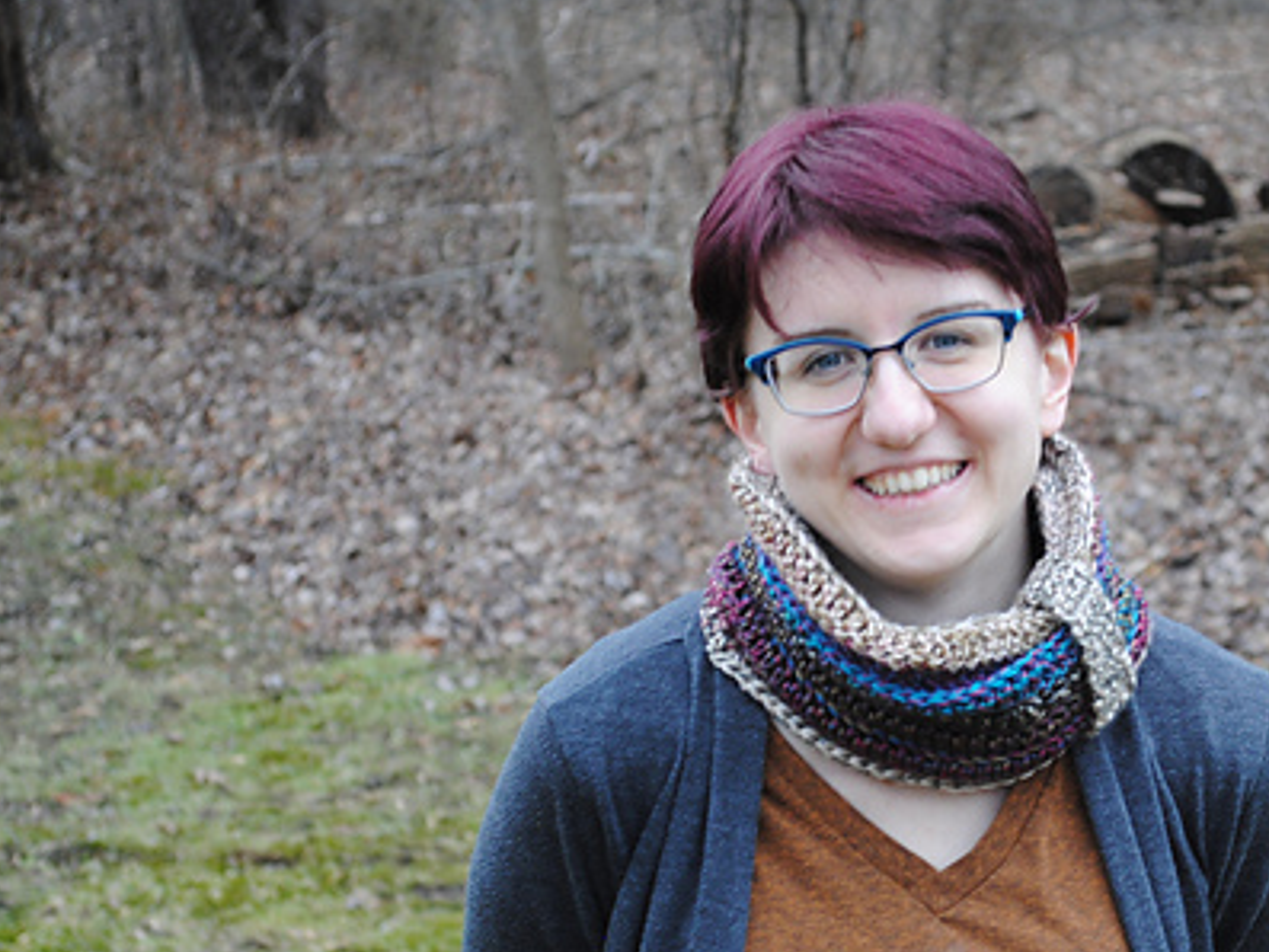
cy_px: 463
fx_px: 4437
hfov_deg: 16.2
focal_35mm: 121
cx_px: 895
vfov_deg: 12.3
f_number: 5.6
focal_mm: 52
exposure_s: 1/30
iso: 400
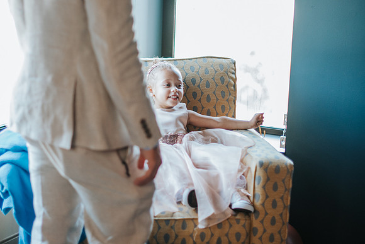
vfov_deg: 17.8
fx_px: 775
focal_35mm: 76
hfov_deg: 26.3
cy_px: 86
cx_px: 111
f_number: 1.8
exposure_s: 1/320
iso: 640
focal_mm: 50
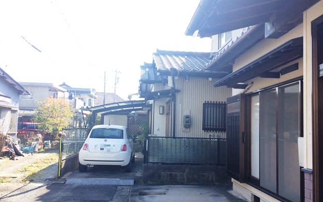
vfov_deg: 40.6
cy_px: 109
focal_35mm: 31
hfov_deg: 61.2
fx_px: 273
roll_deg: -0.7
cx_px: 161
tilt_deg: +3.0
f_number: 2.2
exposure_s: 1/441
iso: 32
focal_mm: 4.15
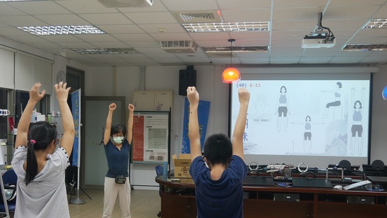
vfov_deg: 27.0
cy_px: 142
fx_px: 452
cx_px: 189
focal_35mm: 44
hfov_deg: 46.4
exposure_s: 1/60
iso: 400
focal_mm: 18
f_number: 4.2
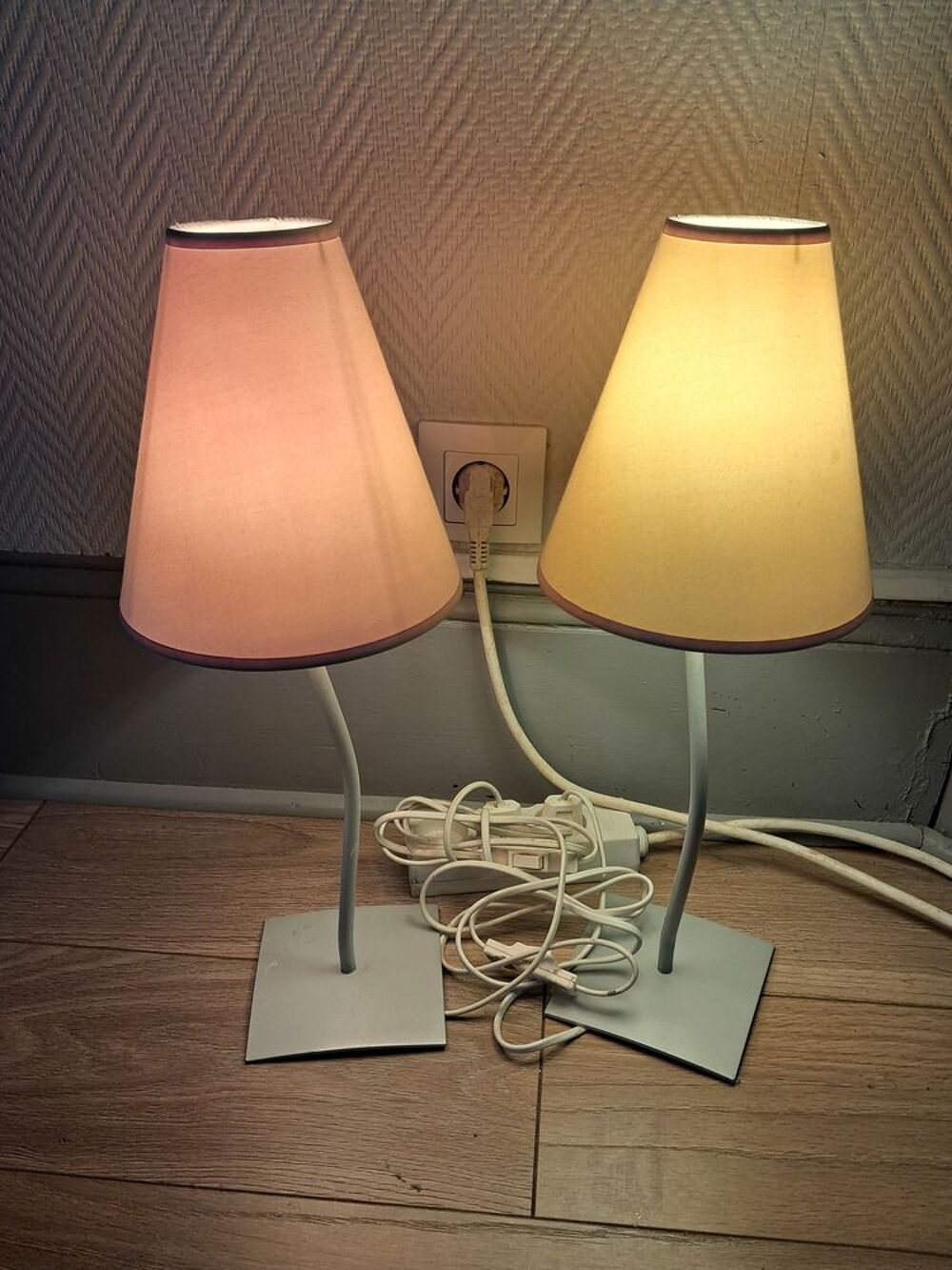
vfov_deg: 65.3
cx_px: 476
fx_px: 990
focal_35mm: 27
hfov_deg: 51.4
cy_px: 635
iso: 50
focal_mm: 4
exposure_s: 1/50
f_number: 1.8
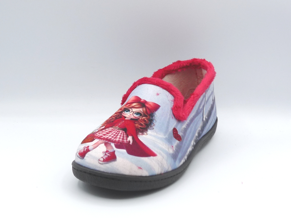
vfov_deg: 29.1
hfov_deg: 38.2
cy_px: 109
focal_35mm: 50
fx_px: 420
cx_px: 146
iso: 100
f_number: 4.5
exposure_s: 1/250
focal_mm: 4.9
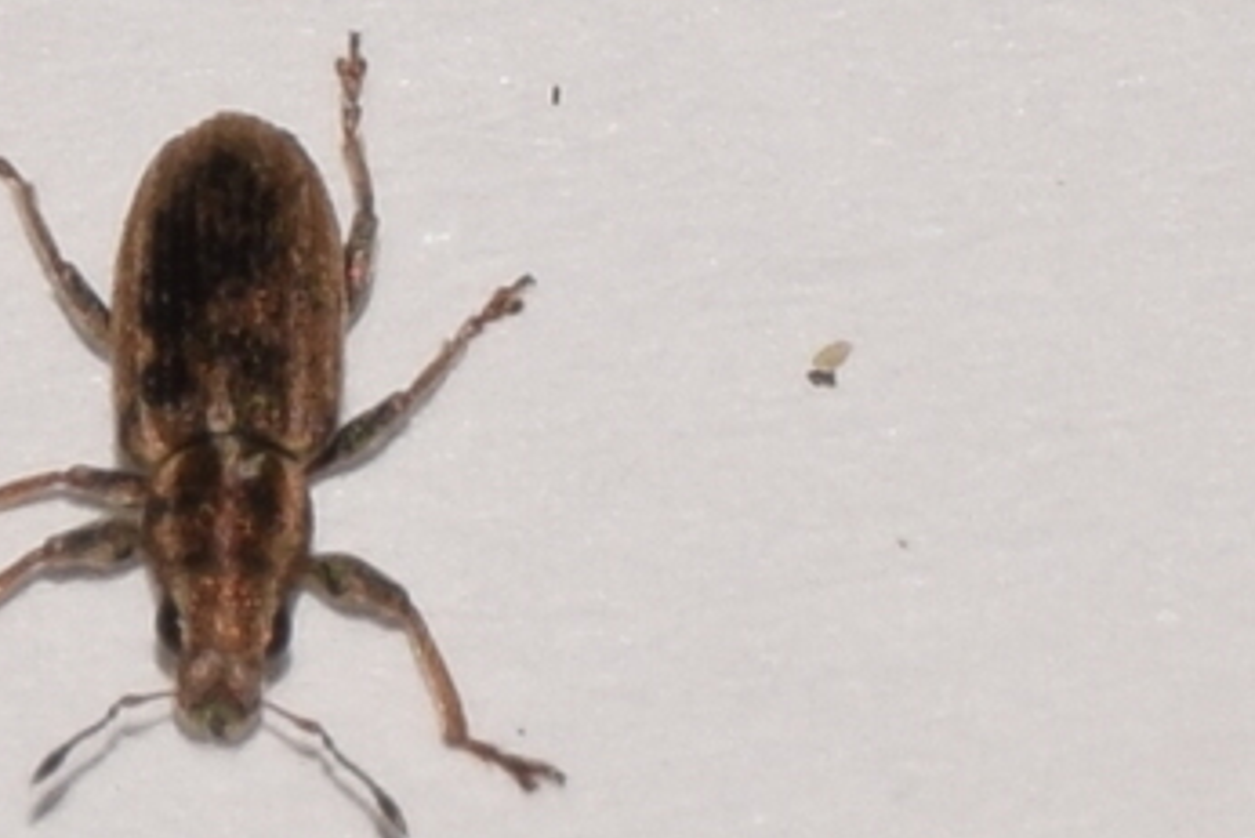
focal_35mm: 581
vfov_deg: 2.4
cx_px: 219
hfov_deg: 3.5
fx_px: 20262
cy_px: 439
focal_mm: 140
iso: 100
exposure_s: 1/200
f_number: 16
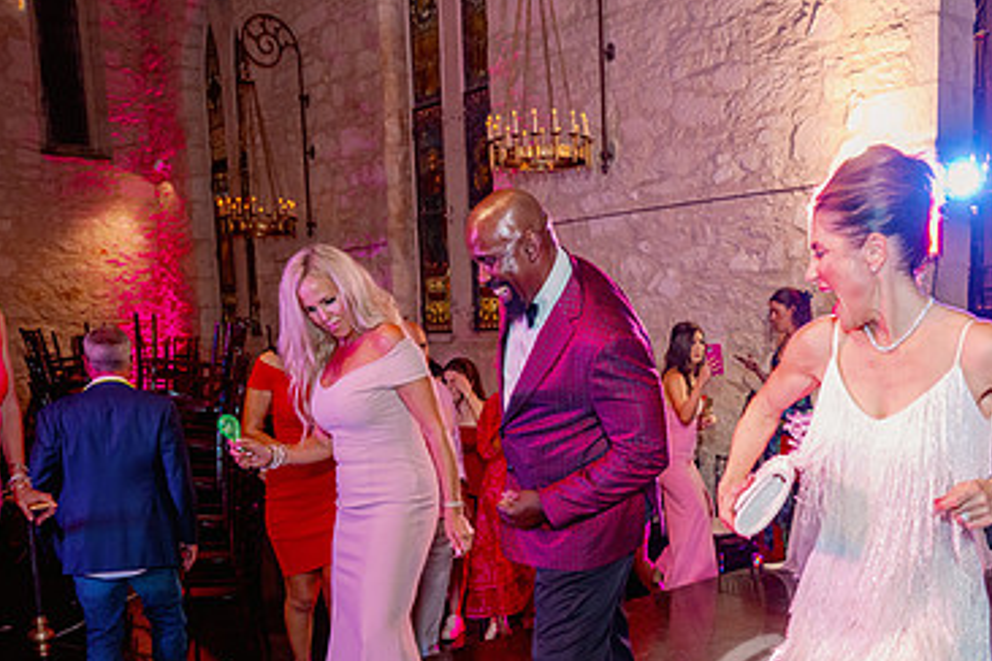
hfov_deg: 50.1
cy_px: 481
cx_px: 632
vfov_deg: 34.4
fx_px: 1047
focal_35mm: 38
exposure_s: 1/80
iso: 1600
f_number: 3.5
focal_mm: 24
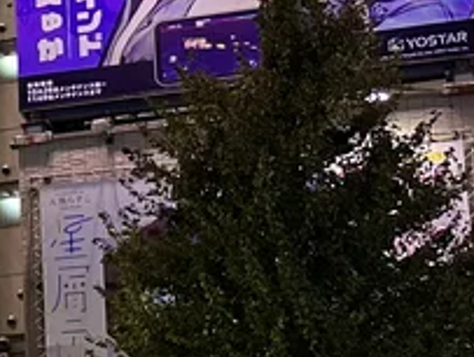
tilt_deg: +17.3
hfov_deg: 12.3
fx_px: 2071
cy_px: 247
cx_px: -290
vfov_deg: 9.8
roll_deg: -0.6
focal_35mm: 151
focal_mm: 6.86
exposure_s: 1/50
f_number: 1.78
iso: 160
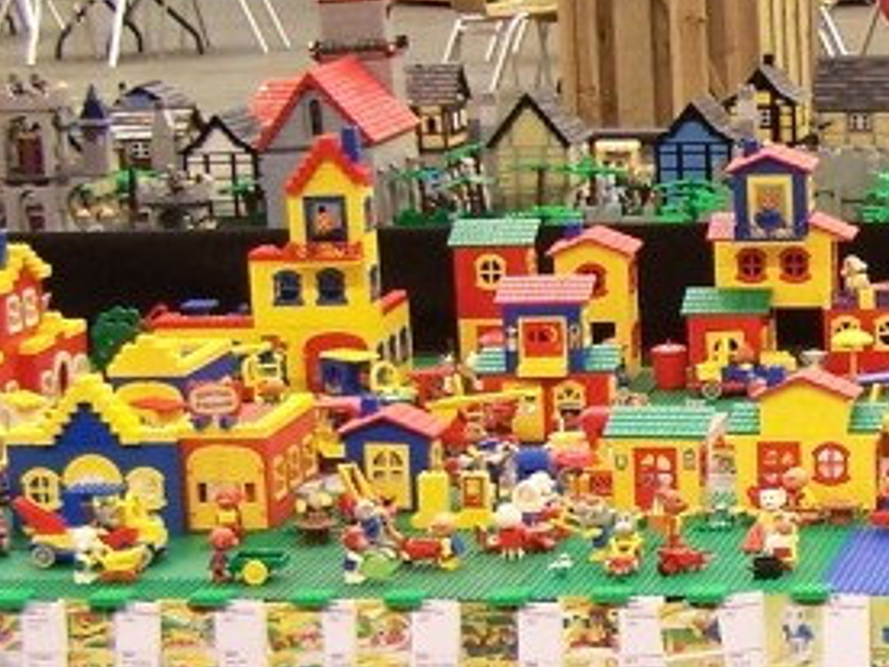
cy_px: 545
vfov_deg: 10.5
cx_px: 1356
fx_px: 3621
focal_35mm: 141
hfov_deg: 13.2
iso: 80
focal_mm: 6.3
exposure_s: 1/2
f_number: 2.8
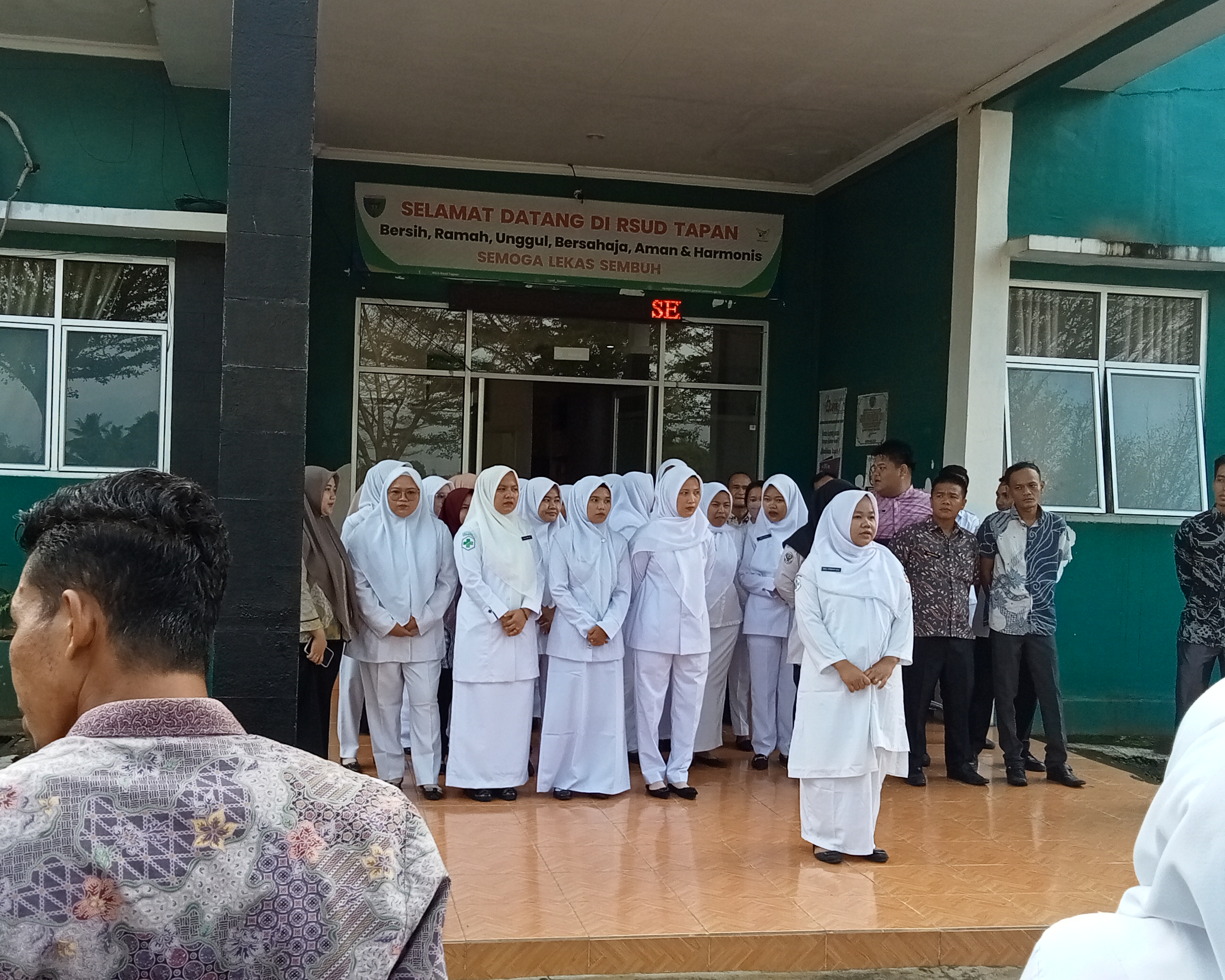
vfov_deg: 34.1
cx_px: 580
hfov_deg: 42.0
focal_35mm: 44
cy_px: 510
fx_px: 1595
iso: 104
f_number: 2.2
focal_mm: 3.46
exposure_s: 1/109
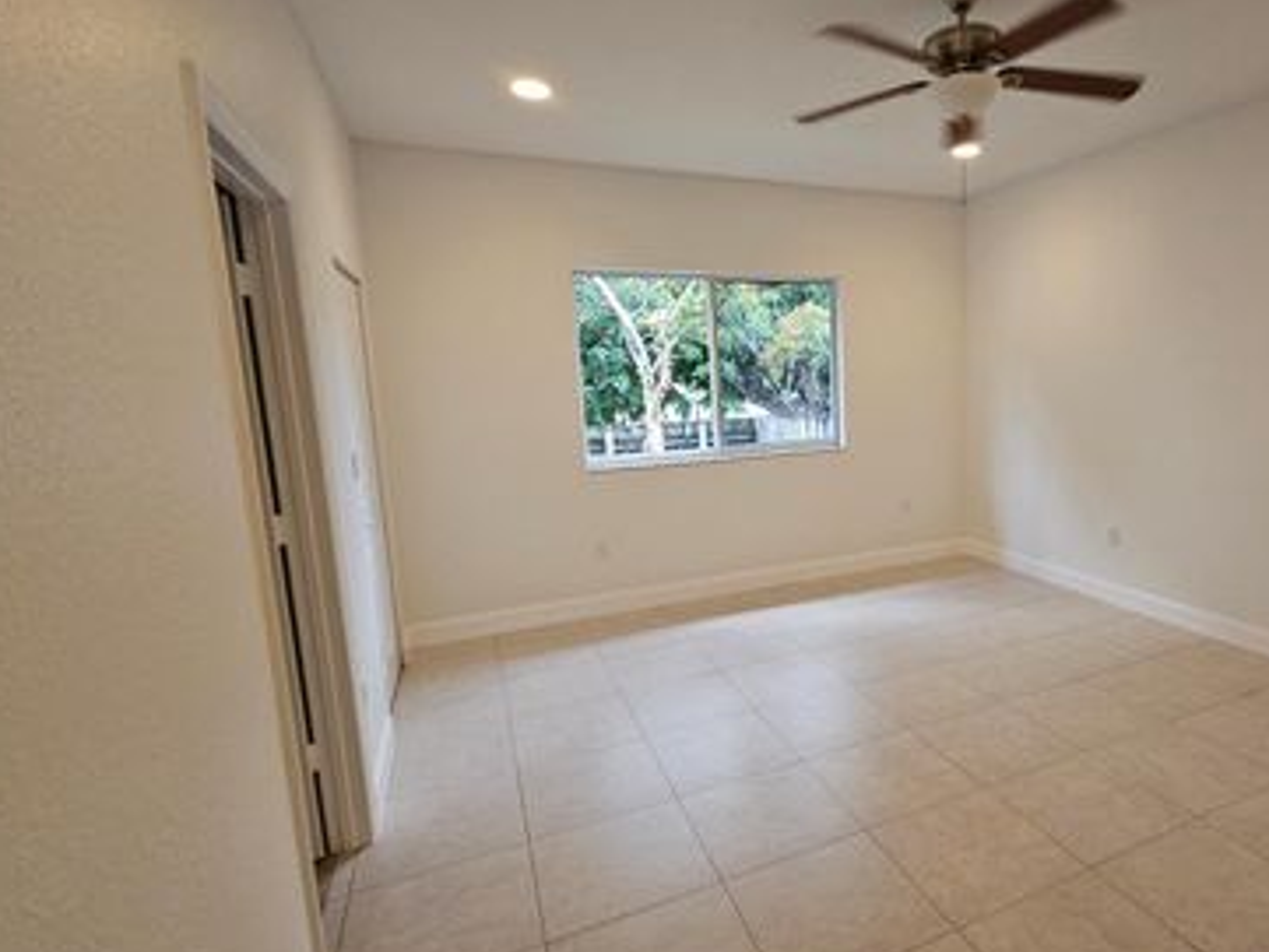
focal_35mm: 18
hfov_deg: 85.0
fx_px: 660
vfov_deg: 71.6
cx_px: 833
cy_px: 480
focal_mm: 2.2
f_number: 2.2
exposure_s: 1/60
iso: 250
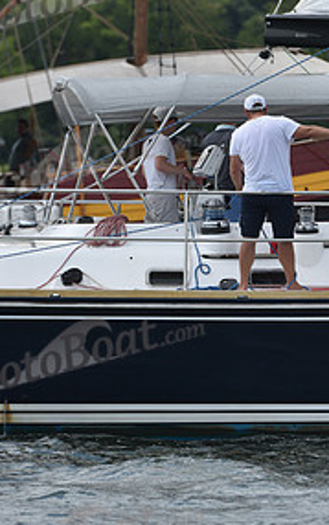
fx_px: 5933
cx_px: 301
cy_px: 235
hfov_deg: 3.2
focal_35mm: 414
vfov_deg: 5.1
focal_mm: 200
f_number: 4.5
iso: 320
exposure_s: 1/3200
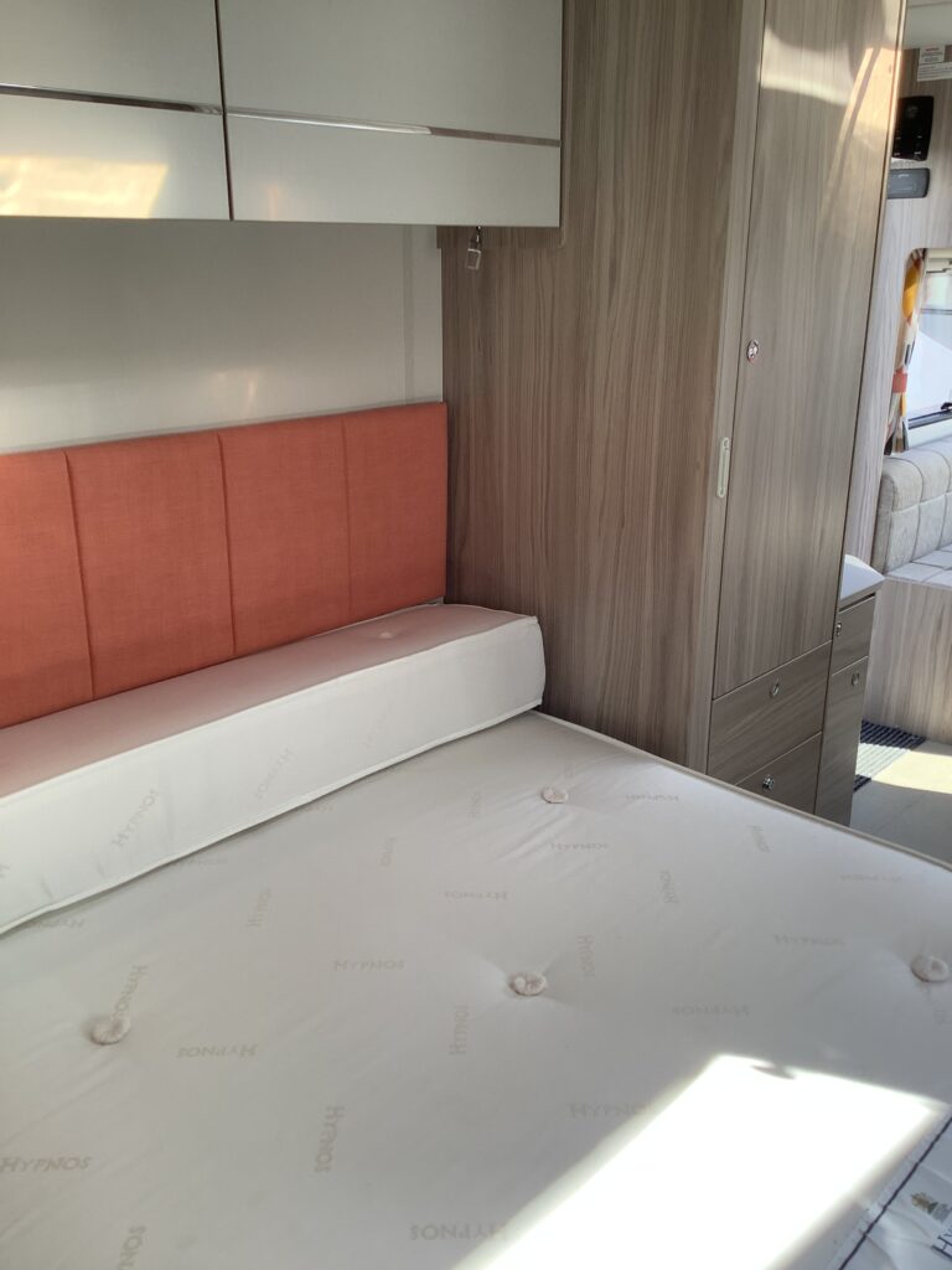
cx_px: 476
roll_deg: +0.7
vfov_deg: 58.4
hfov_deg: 45.4
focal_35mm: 31
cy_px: 635
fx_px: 1137
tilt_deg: -19.2
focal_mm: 3.3
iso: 50
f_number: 2.4
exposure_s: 1/100
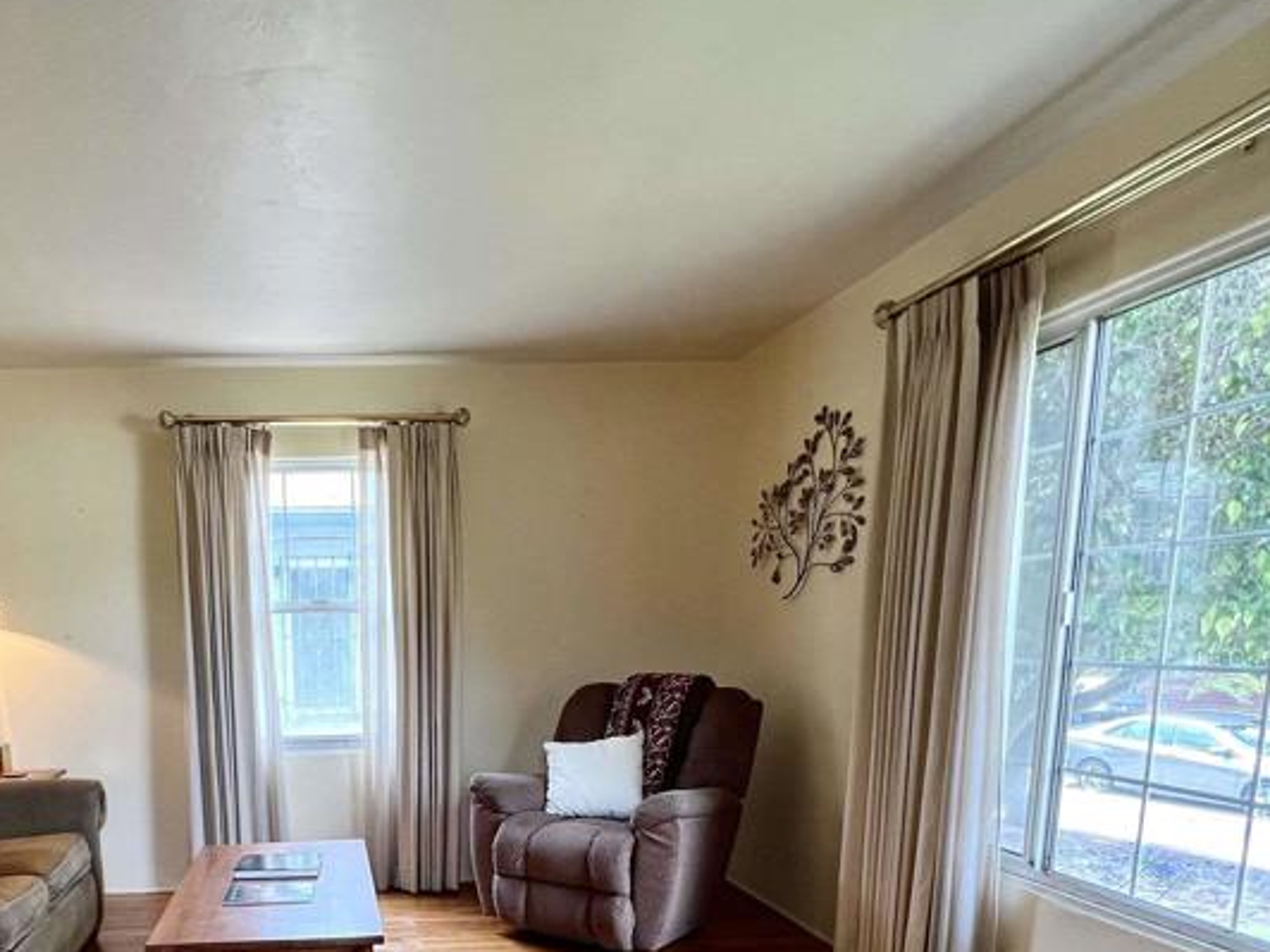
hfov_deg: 66.5
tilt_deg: -10.1
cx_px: 375
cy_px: 804
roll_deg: +0.7
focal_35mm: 25
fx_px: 917
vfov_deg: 50.4
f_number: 1.8
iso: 160
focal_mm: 1.57
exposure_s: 1/120
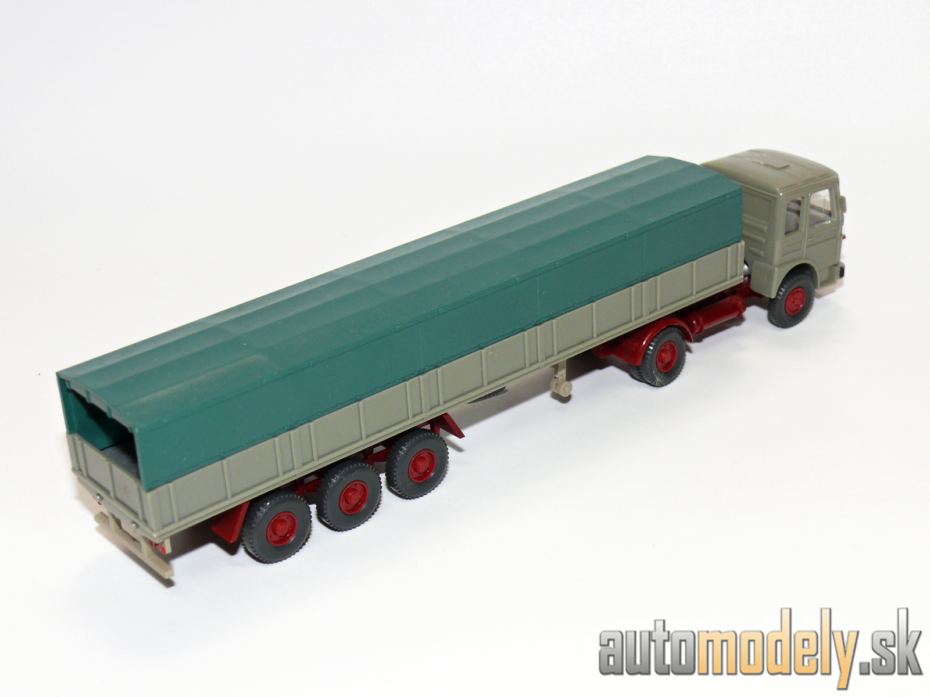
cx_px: 465
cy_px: 348
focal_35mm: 64
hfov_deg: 30.3
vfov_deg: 22.9
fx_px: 1719
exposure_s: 1/30
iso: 100
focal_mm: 10.5
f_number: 4
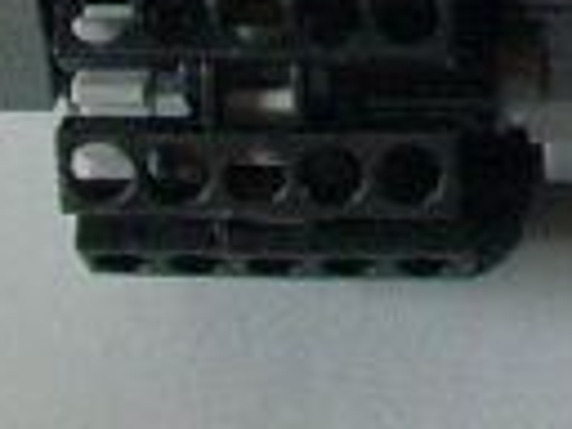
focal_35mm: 295
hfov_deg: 6.5
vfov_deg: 4.8
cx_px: 1198
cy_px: -930
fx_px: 4875
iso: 200
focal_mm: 6.2
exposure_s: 1/27.5
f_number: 2.8
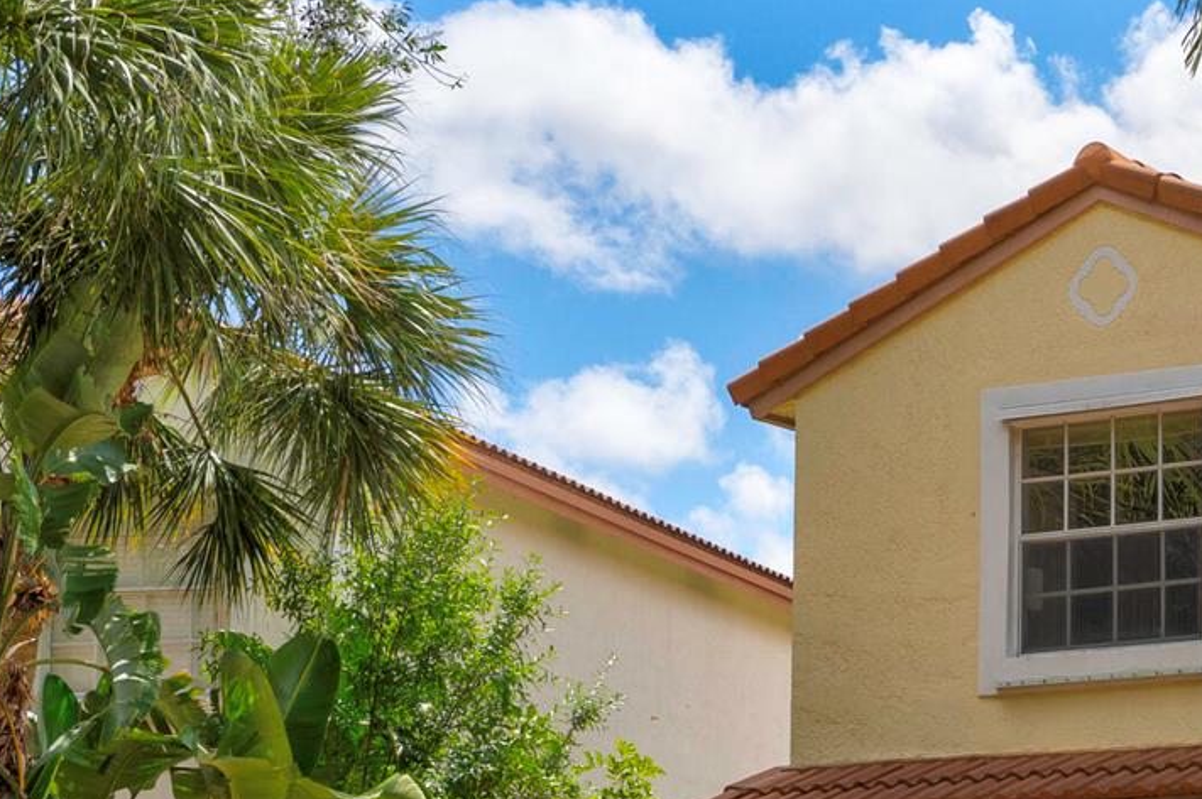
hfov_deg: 19.4
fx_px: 3170
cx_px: 1679
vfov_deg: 14.1
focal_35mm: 95
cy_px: 851
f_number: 9
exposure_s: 1/320
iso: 250
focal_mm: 33
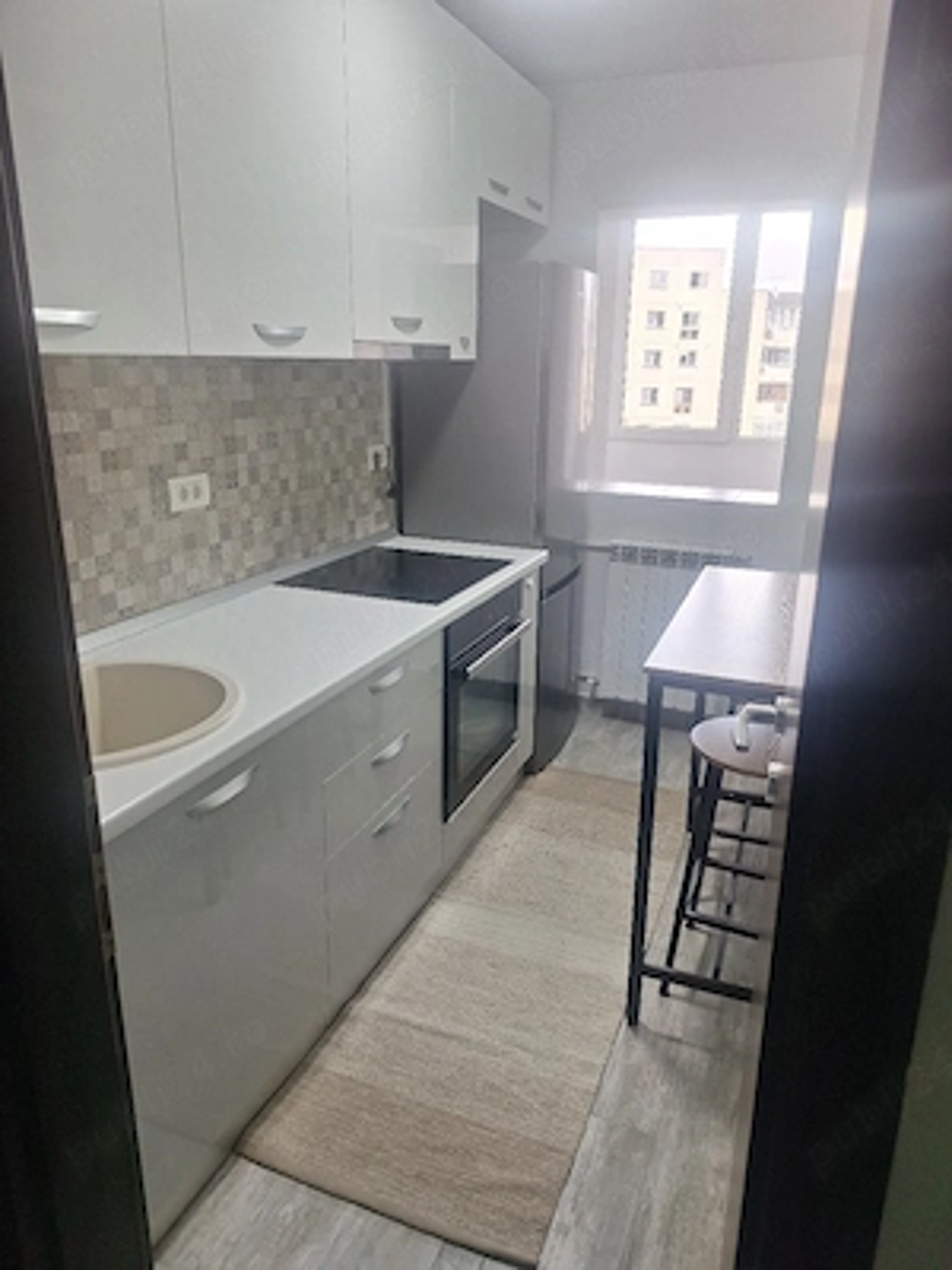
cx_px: 476
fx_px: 843
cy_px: 635
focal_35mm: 23
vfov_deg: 73.9
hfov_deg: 58.9
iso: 40
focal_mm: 5.54
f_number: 1.8
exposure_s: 1/100
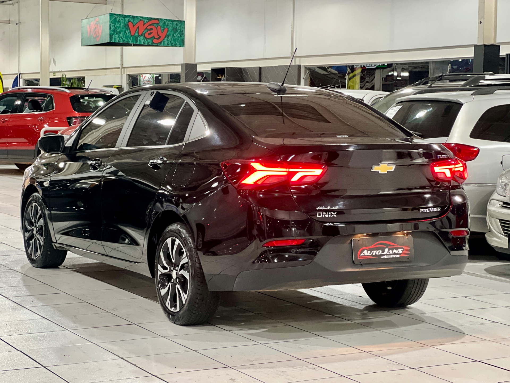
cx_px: 255
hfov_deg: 25.3
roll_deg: -1.0
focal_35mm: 77
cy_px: 192
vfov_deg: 19.1
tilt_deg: -4.3
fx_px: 1134
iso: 400
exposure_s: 1/24
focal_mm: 9
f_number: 2.8
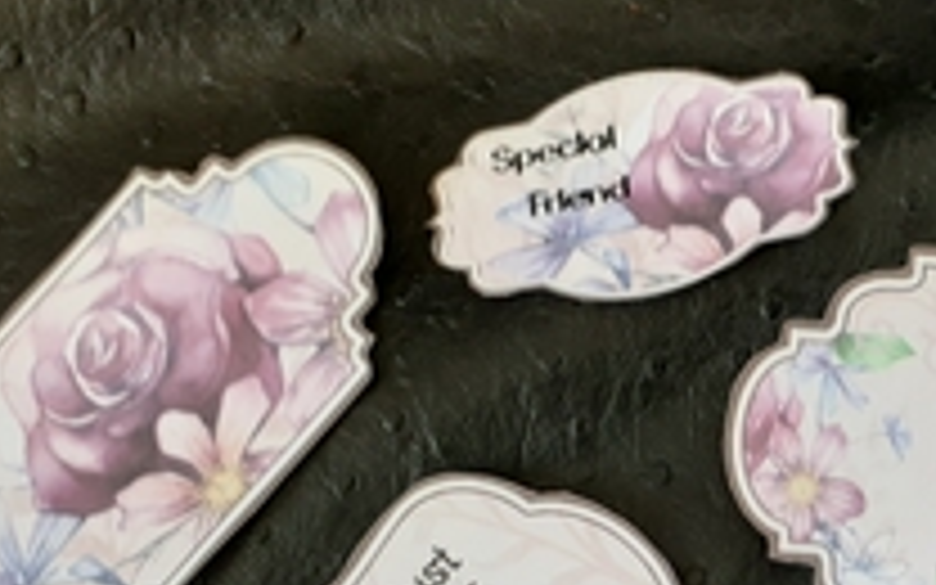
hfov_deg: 30.7
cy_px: 592
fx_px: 1582
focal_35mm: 62
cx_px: 922
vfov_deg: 20.3
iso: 200
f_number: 1.9
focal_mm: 3.6
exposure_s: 1/50
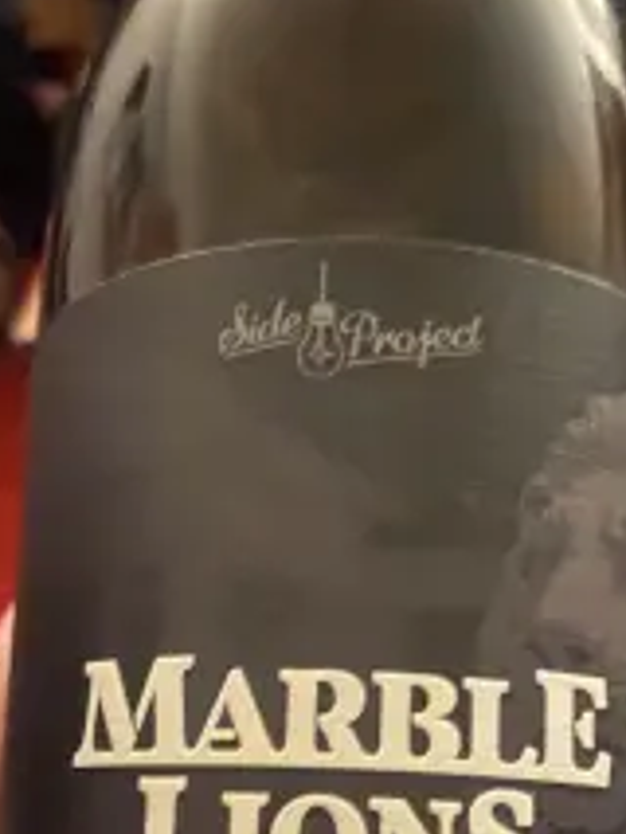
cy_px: 713
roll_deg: -7.7
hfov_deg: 30.9
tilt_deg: -42.6
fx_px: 1132
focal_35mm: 47
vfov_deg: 38.3
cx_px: 290
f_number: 1.8
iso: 2000
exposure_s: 1/8
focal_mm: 4.25
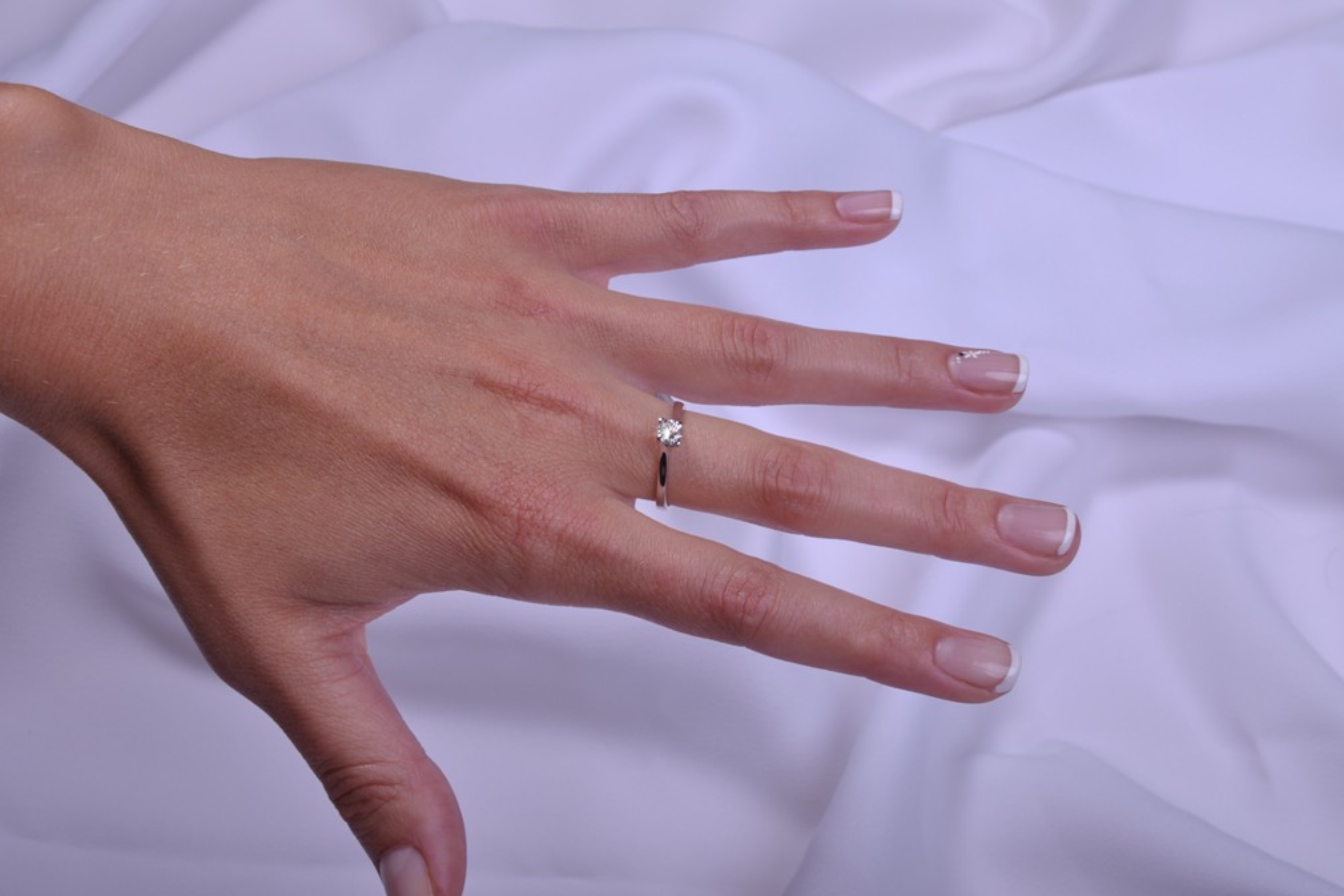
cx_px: 671
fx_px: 2949
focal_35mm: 79
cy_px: 447
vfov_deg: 17.3
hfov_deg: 25.7
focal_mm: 52
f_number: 11
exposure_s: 1/160
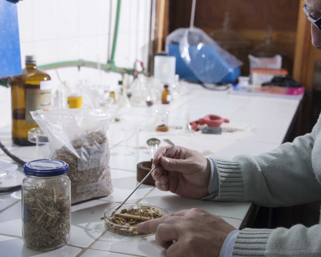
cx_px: 188
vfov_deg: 25.0
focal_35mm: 61
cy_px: 128
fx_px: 580
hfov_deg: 30.9
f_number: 4.5
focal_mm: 36
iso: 640
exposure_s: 1/160
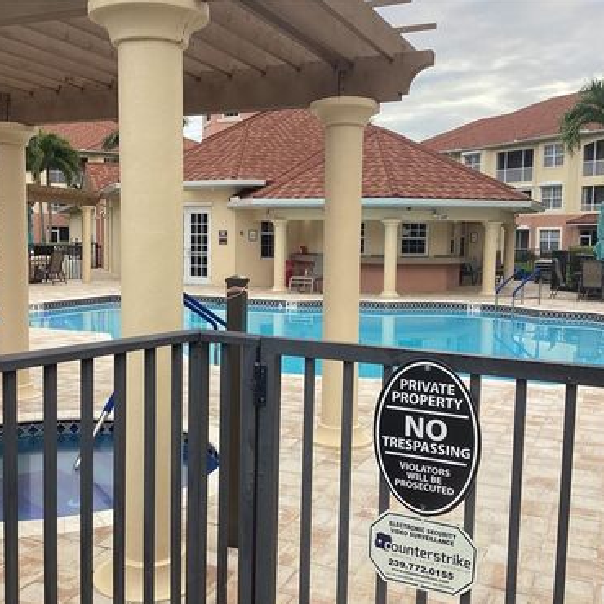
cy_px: 304
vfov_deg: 44.9
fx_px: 730
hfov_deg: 44.9
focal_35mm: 37
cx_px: 269
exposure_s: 1/120
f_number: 2.4
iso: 25
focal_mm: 3.3
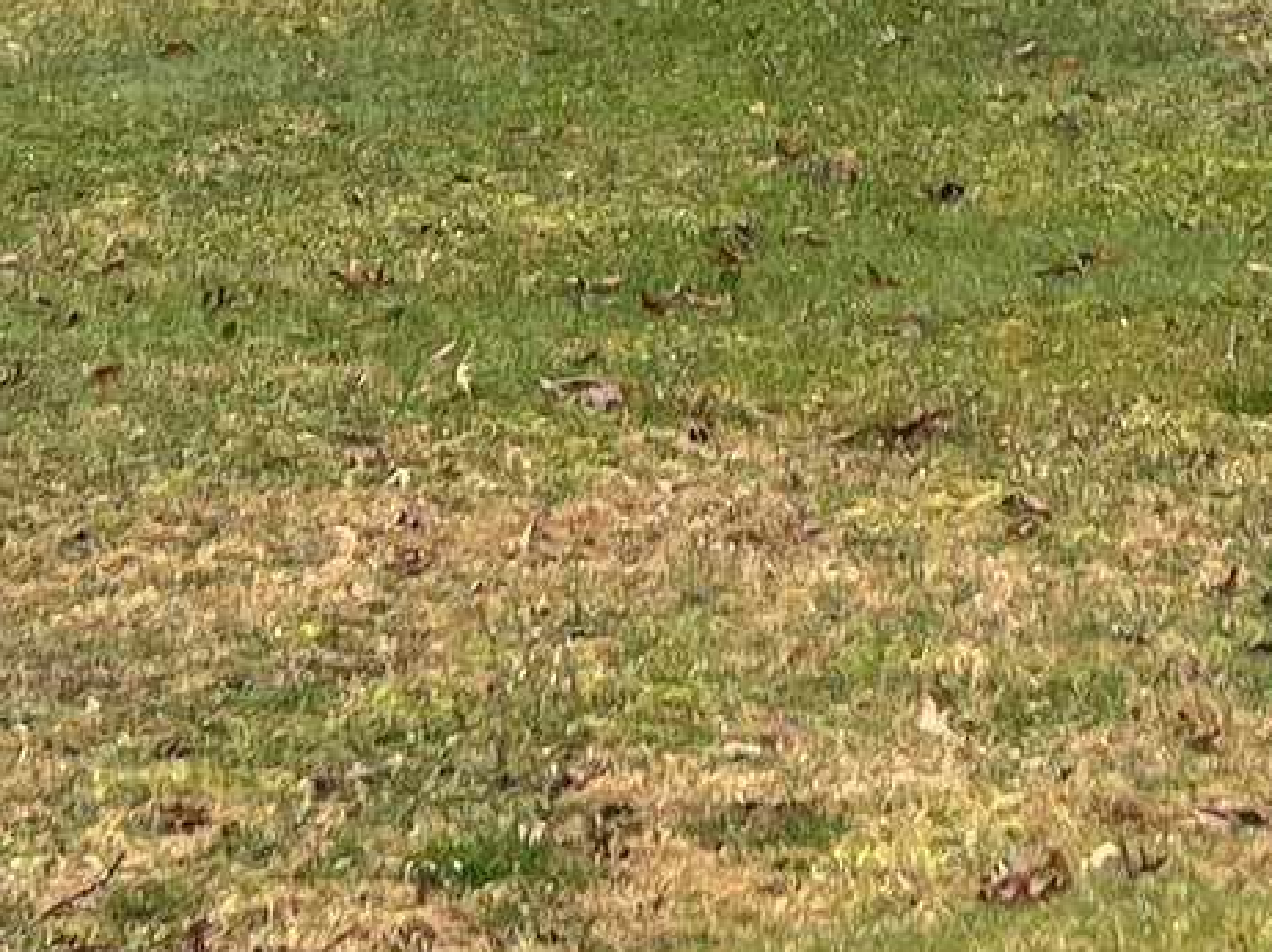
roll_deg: +0.5
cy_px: -1439
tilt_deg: +4.4
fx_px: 6354
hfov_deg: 11.4
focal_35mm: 173
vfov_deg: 7.9
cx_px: 1005
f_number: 1.5
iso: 40
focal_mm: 5.7
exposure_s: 1/275
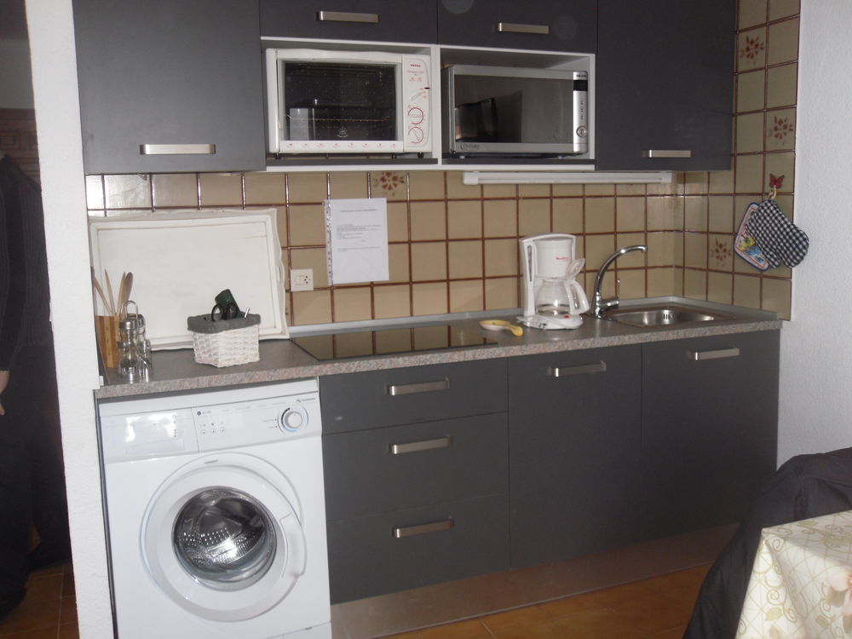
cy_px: 320
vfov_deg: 40.7
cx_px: 426
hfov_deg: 52.6
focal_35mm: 35
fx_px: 861
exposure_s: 1/45
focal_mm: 6.3
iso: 100
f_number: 3.5
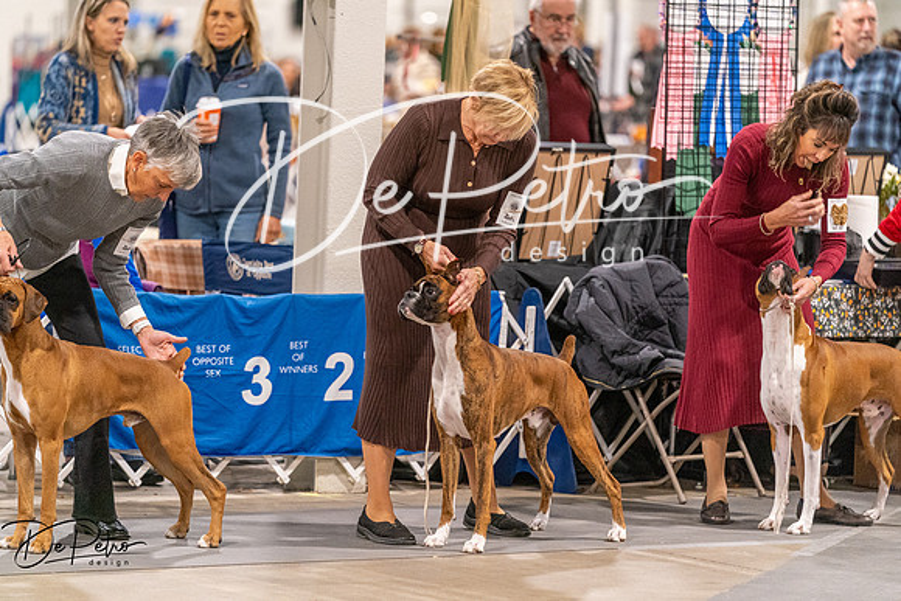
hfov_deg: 11.0
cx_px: 450
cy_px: 300
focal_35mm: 187
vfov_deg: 7.3
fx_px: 4681
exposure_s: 1/250
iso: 6400
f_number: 3.2
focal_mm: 187
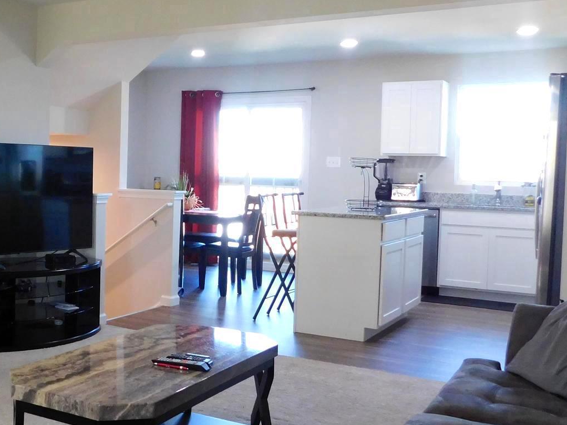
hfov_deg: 39.7
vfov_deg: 31.5
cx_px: 117
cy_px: 200
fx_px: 753
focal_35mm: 46
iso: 320
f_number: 3
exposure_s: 1/30
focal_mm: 4
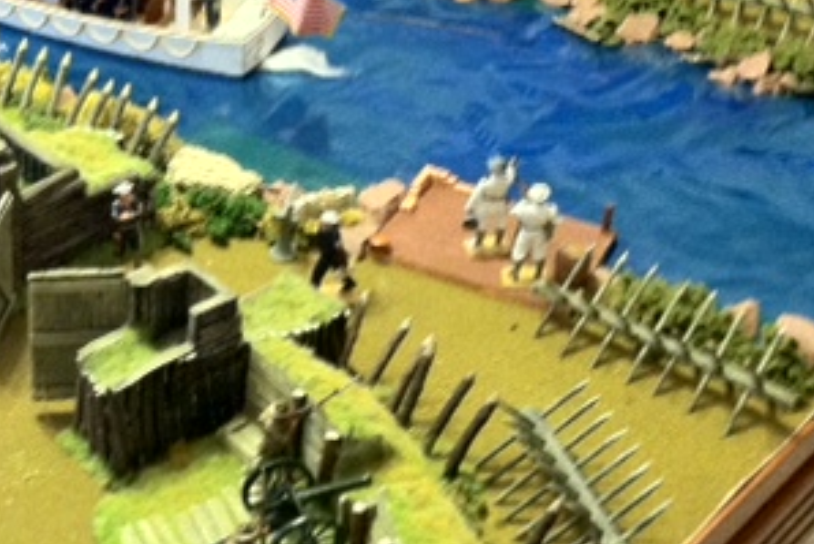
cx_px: -33
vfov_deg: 17.5
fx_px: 1764
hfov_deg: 24.6
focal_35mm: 78
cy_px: 175
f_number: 2.8
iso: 400
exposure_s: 1/15
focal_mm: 3.85
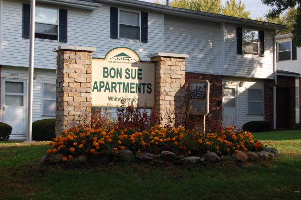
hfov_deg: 26.0
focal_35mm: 78
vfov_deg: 17.4
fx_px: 651
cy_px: 100
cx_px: 150
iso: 200
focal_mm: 52
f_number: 8
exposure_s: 1/250
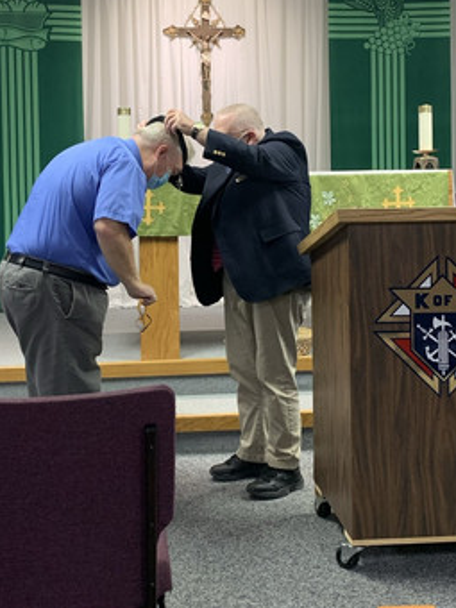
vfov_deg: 38.6
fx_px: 861
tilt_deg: -0.8
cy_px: 220
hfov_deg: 29.7
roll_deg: +0.6
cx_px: 211
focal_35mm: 49
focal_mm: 4.25
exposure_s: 1/60
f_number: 1.8
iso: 160
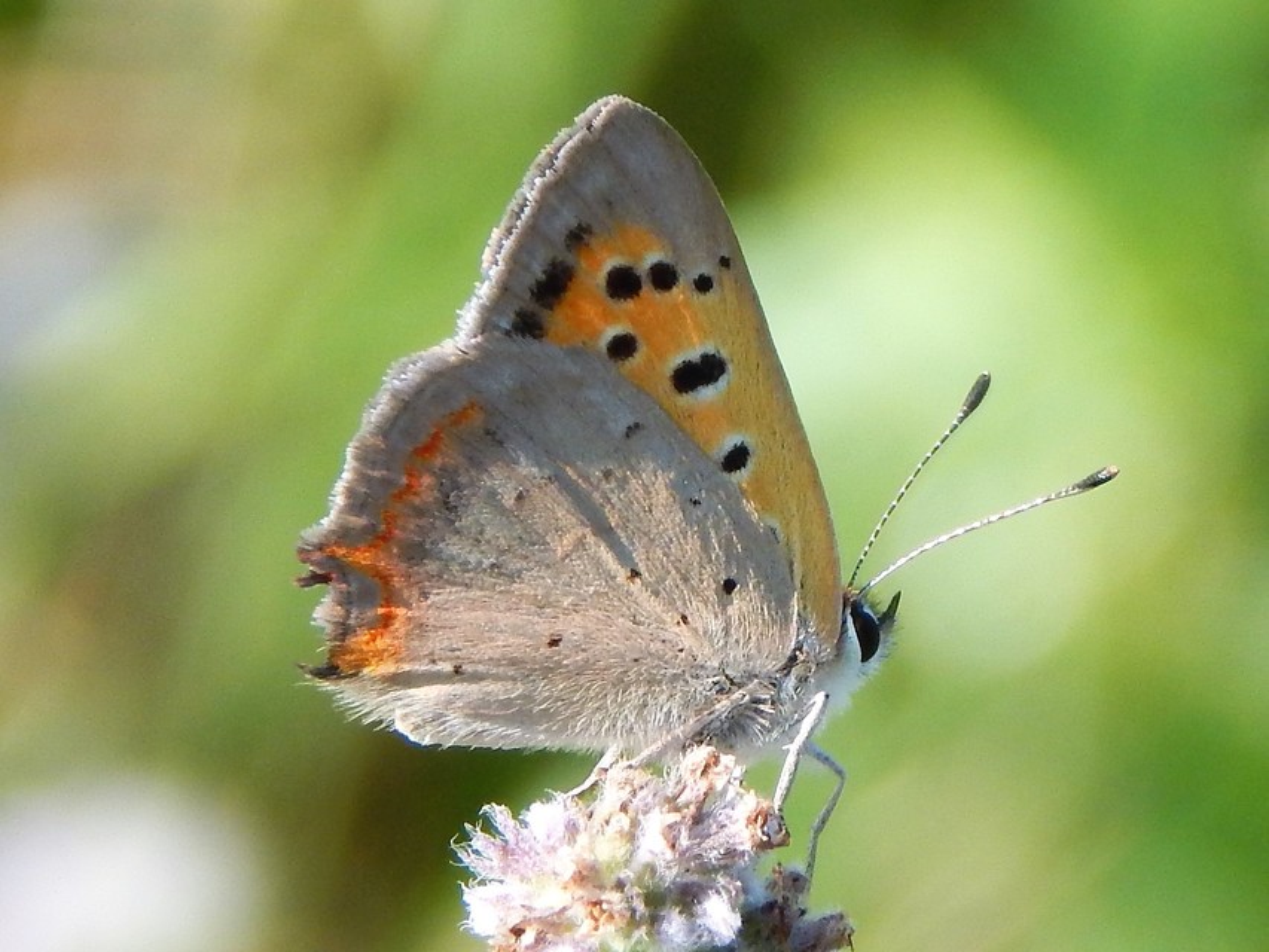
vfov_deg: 4.7
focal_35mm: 315
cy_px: 476
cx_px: 634
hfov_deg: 6.3
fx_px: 11549
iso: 160
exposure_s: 1/250
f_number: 5.7
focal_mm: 56.5
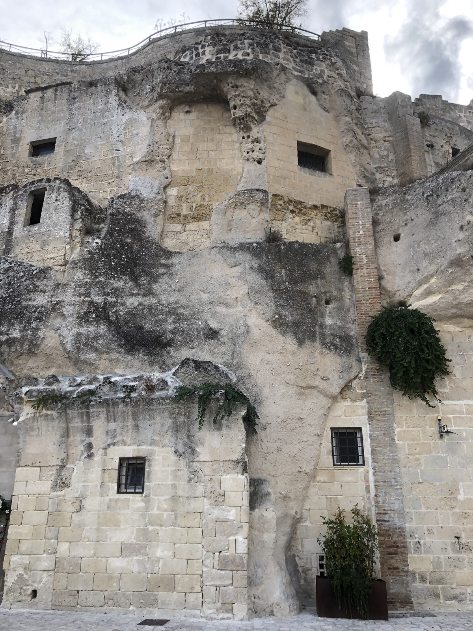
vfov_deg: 63.4
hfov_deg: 49.7
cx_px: 236
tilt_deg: +20.3
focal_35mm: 28
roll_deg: +0.6
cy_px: 316
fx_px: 510
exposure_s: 1/256
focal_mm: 4
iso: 20
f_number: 1.8
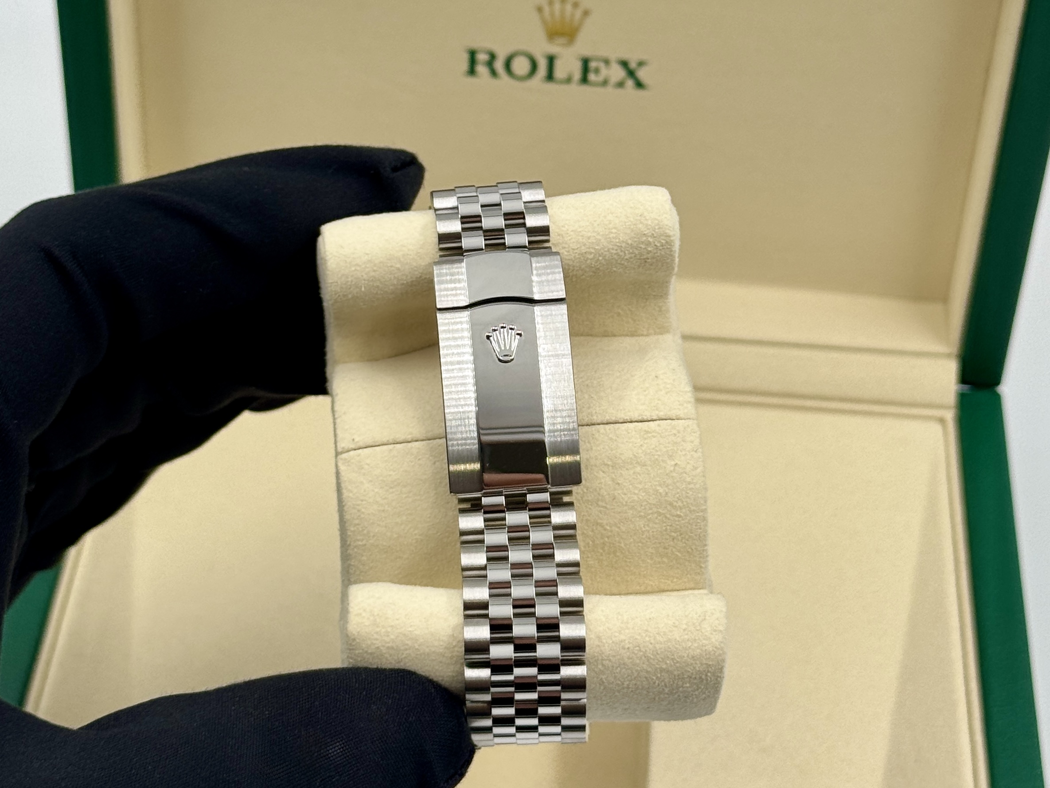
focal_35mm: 37
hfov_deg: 50.1
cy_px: 394
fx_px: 1122
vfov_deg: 38.7
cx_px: 525
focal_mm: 6.76
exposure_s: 1/425
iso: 64
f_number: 1.78
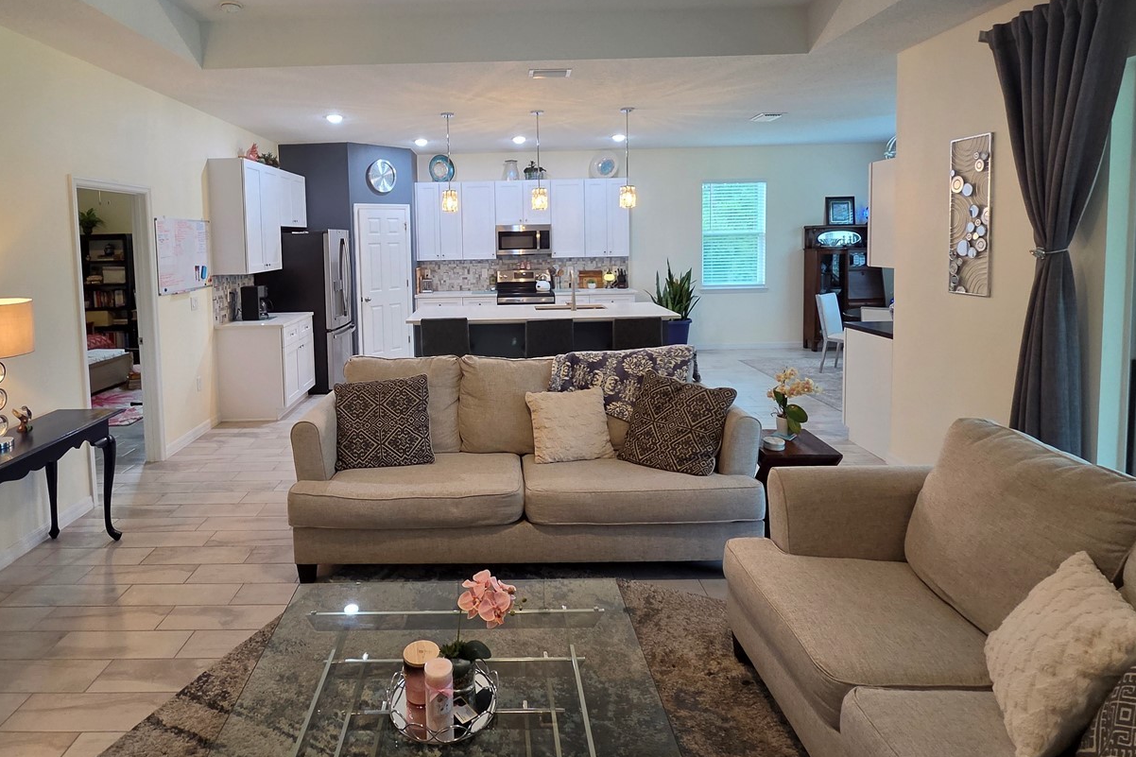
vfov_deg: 66.4
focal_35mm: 18
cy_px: 284
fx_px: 568
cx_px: 480
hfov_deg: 89.3
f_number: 2.2
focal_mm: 2.2
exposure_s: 1/60
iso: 200
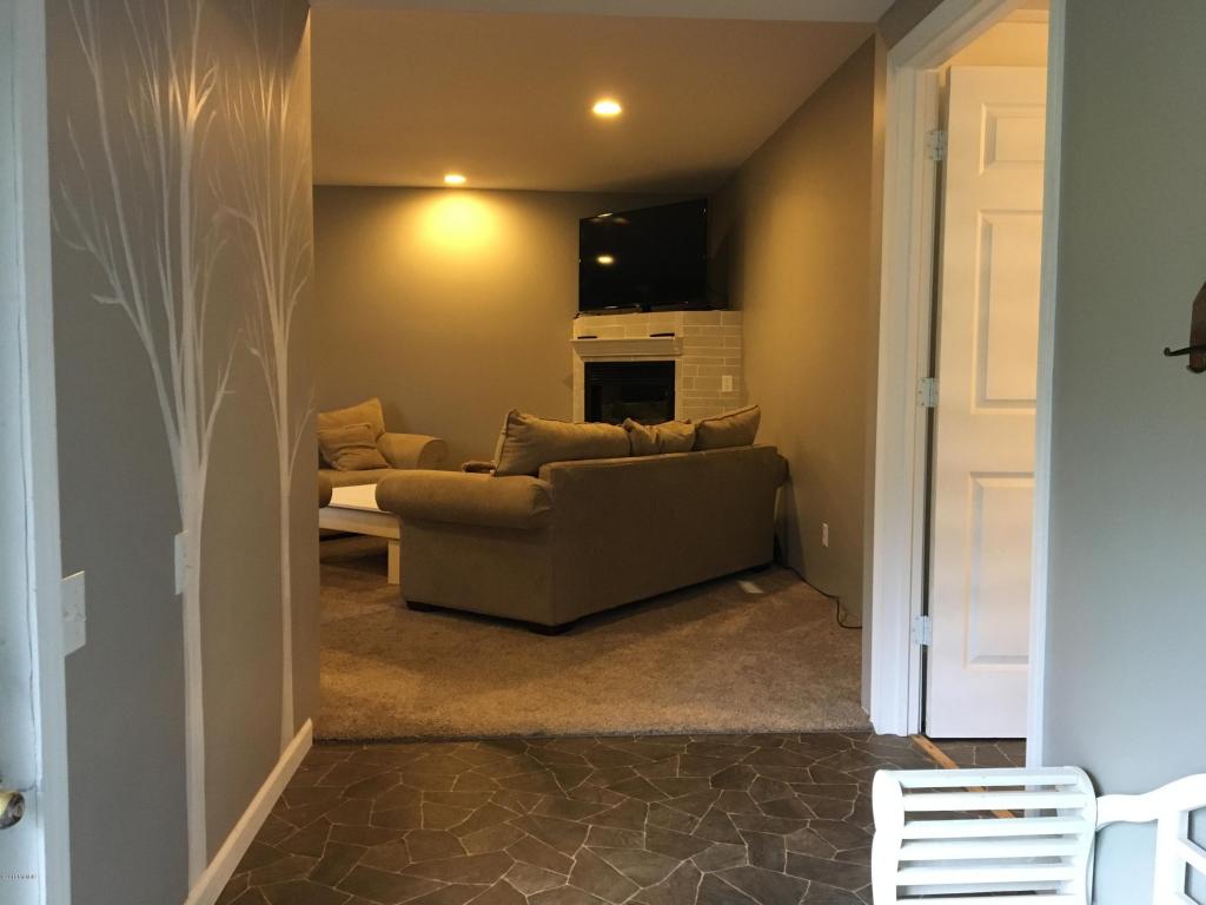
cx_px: 603
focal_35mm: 29
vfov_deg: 48.2
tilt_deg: -4.8
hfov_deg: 61.7
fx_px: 1010
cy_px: 452
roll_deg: -0.6
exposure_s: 1/30
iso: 200
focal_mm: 4.15
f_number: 2.2
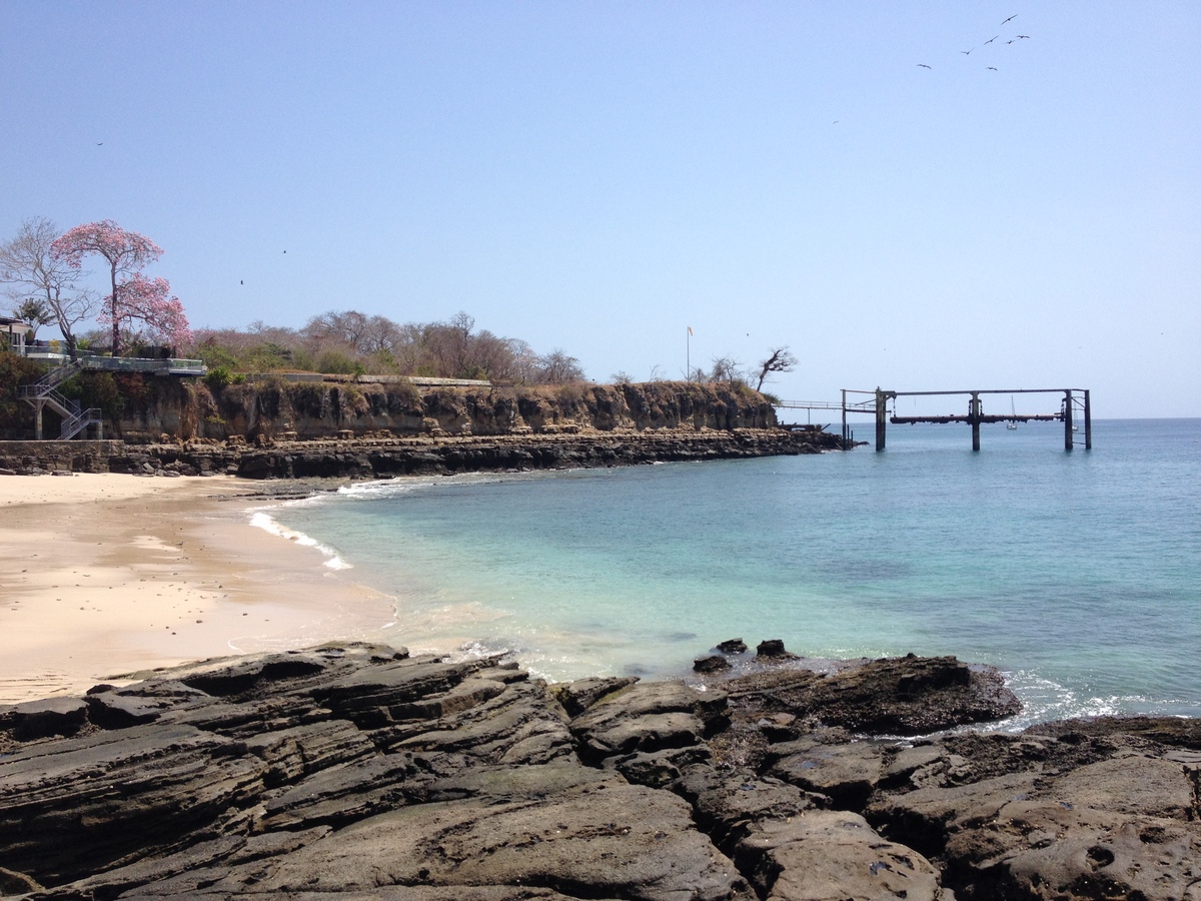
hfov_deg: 52.6
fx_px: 1214
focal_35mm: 35
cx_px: 600
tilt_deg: -5.1
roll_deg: +1.0
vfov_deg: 40.7
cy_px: 450
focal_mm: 4.28
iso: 50
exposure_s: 1/2304
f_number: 2.4
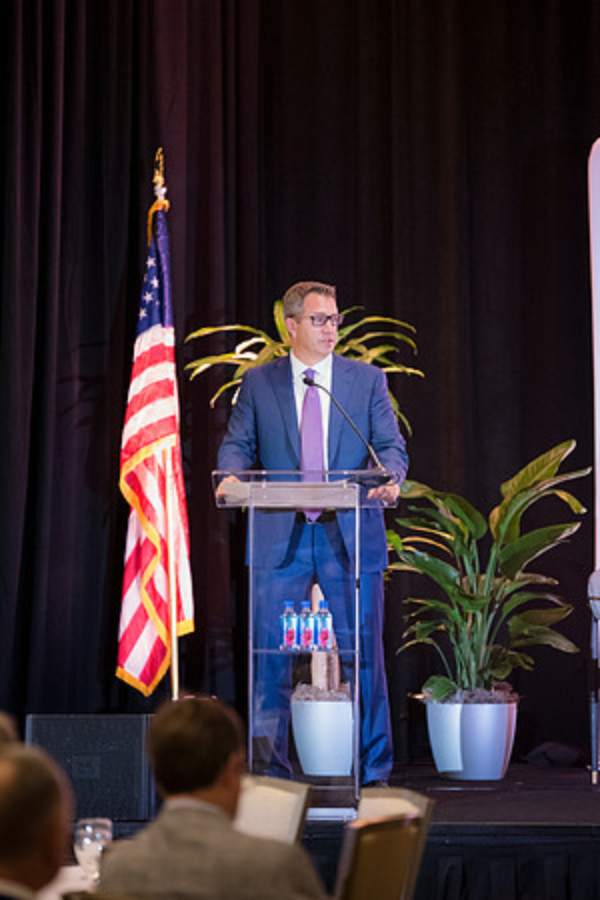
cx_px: 300
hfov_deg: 6.9
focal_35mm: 200
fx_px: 5000
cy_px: 450
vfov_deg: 10.3
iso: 6400
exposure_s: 1/160
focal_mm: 200
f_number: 2.8
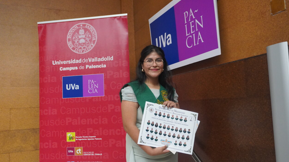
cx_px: 144
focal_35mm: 32
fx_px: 245
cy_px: 82
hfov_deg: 61.0
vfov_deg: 36.7
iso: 2500
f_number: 4
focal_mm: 20
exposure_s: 1/160
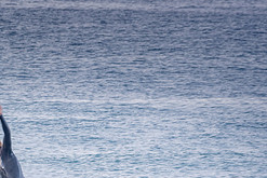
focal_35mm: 1272
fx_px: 9439
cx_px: -54
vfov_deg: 1.1
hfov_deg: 1.6
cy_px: 173
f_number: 9
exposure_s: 1/40
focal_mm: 320
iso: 100
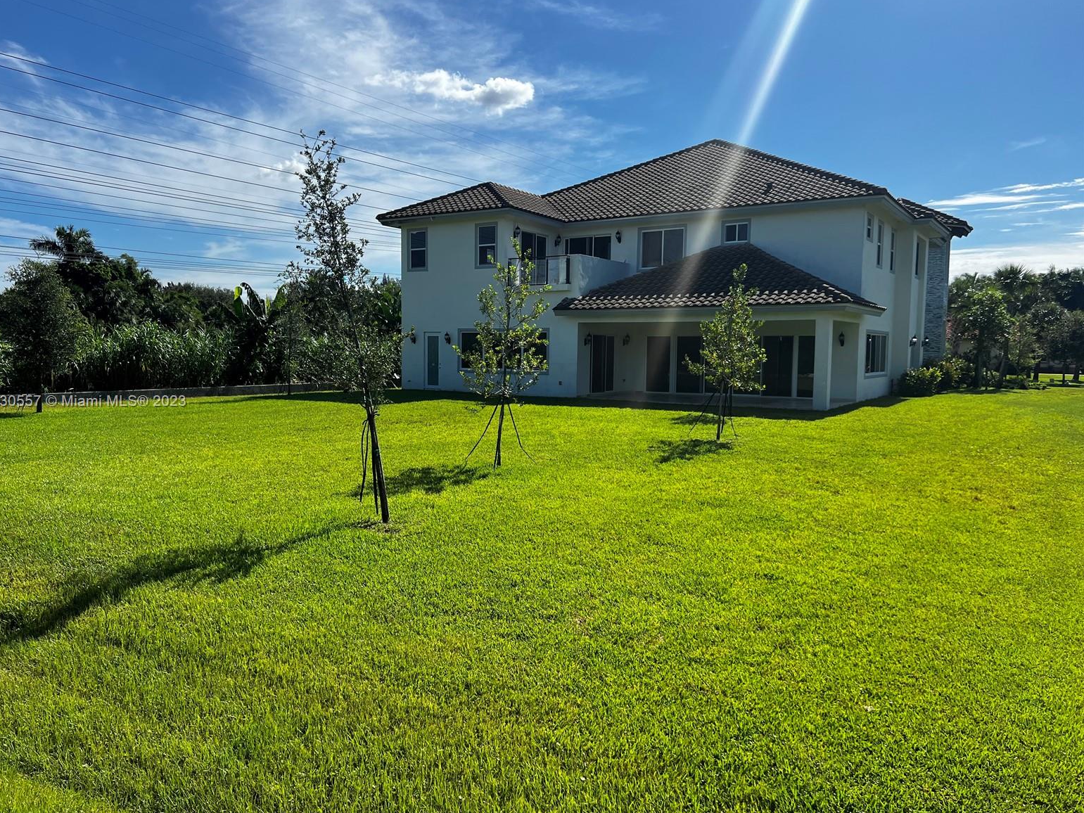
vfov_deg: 51.4
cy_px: 402
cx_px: 524
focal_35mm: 27
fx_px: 846
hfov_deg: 65.3
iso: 50
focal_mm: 5.7
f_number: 1.5
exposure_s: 1/5076
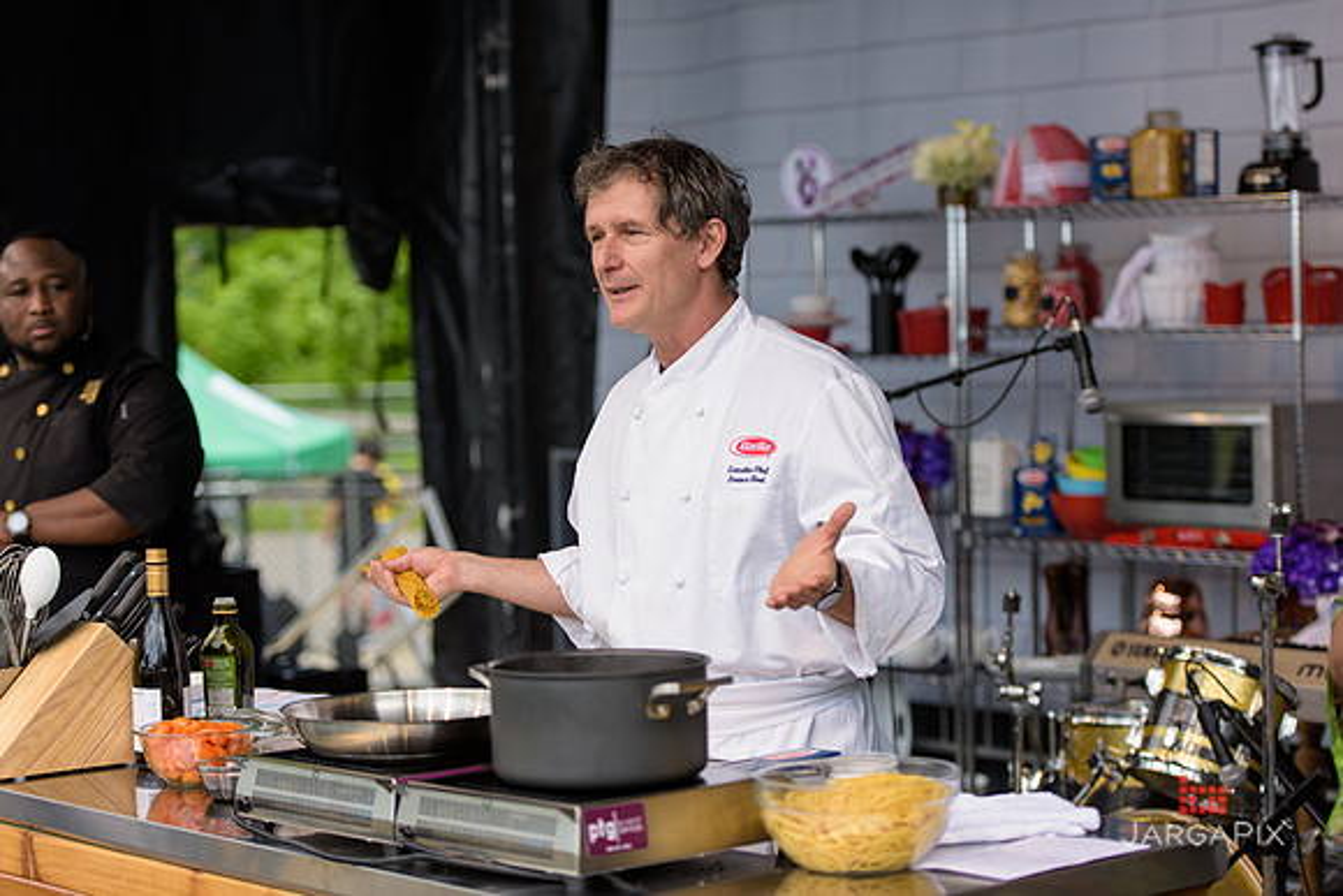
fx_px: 3172
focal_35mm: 85
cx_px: 672
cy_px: 448
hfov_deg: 23.9
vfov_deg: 16.1
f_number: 3.2
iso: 250
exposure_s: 1/1250
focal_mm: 85
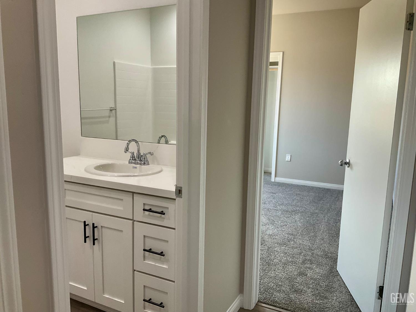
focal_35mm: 29
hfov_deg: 61.7
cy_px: 156
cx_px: 208
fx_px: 349
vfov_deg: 48.2
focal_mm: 3
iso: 64
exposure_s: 1/120
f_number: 1.8
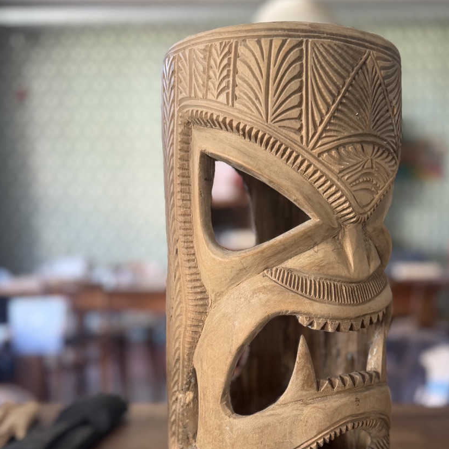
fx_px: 528
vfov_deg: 45.3
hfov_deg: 45.6
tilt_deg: -7.1
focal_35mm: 36
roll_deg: -0.8
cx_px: 283
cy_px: 302
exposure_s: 1/60
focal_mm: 6.76
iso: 250
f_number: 1.78
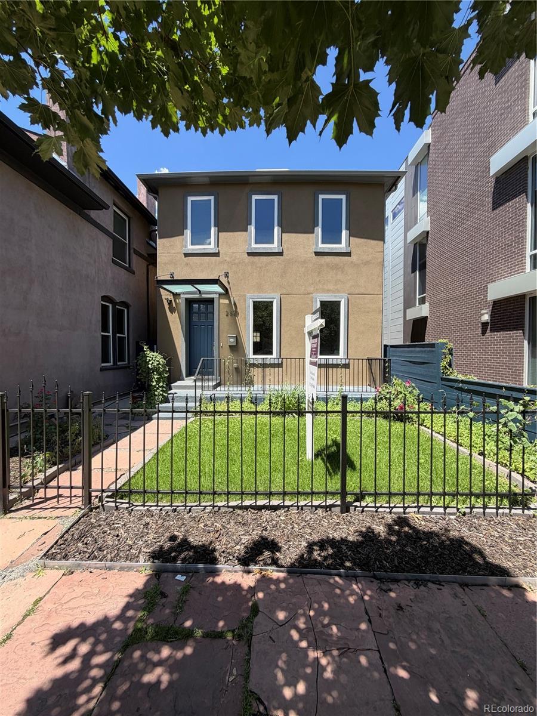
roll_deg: -0.2
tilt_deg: -0.4
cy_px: 358
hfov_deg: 85.7
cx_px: 268
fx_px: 290
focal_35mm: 14
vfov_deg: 102.1
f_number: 2.2
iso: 40
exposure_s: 1/607
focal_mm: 2.22
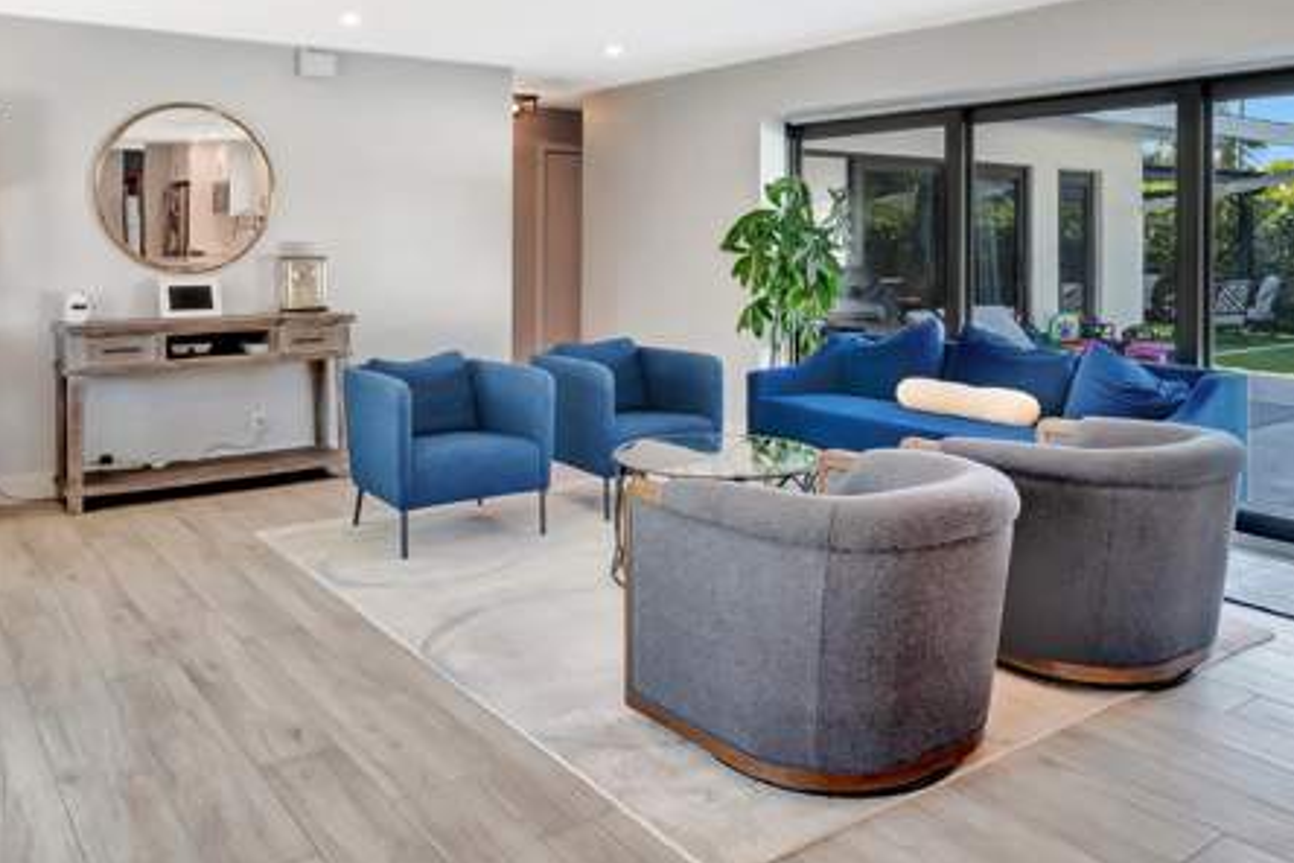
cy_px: 246
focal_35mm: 27
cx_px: 595
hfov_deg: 67.3
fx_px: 970
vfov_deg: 46.7
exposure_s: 1/40
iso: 1100
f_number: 8
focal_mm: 10
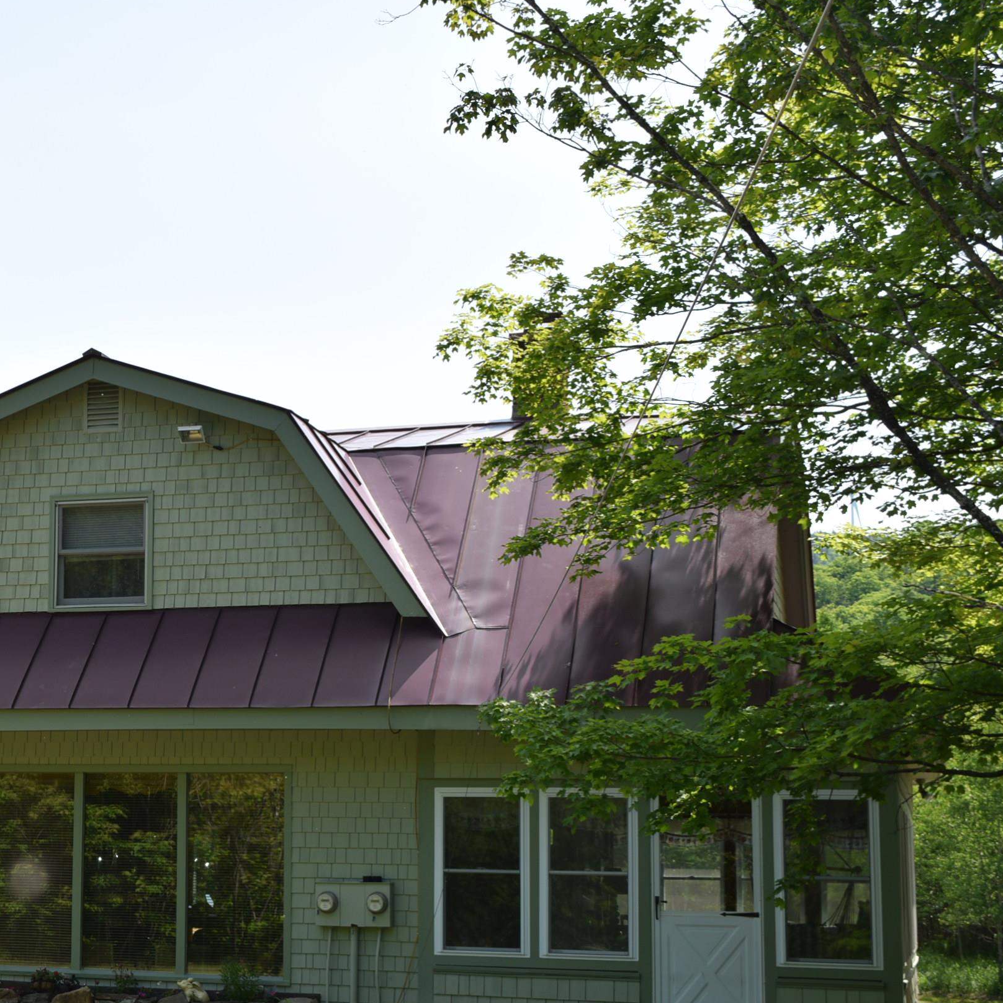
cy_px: 594
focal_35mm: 64
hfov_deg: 26.2
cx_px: 114
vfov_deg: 26.9
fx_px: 2091
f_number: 8
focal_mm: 27
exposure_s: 1/200
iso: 100
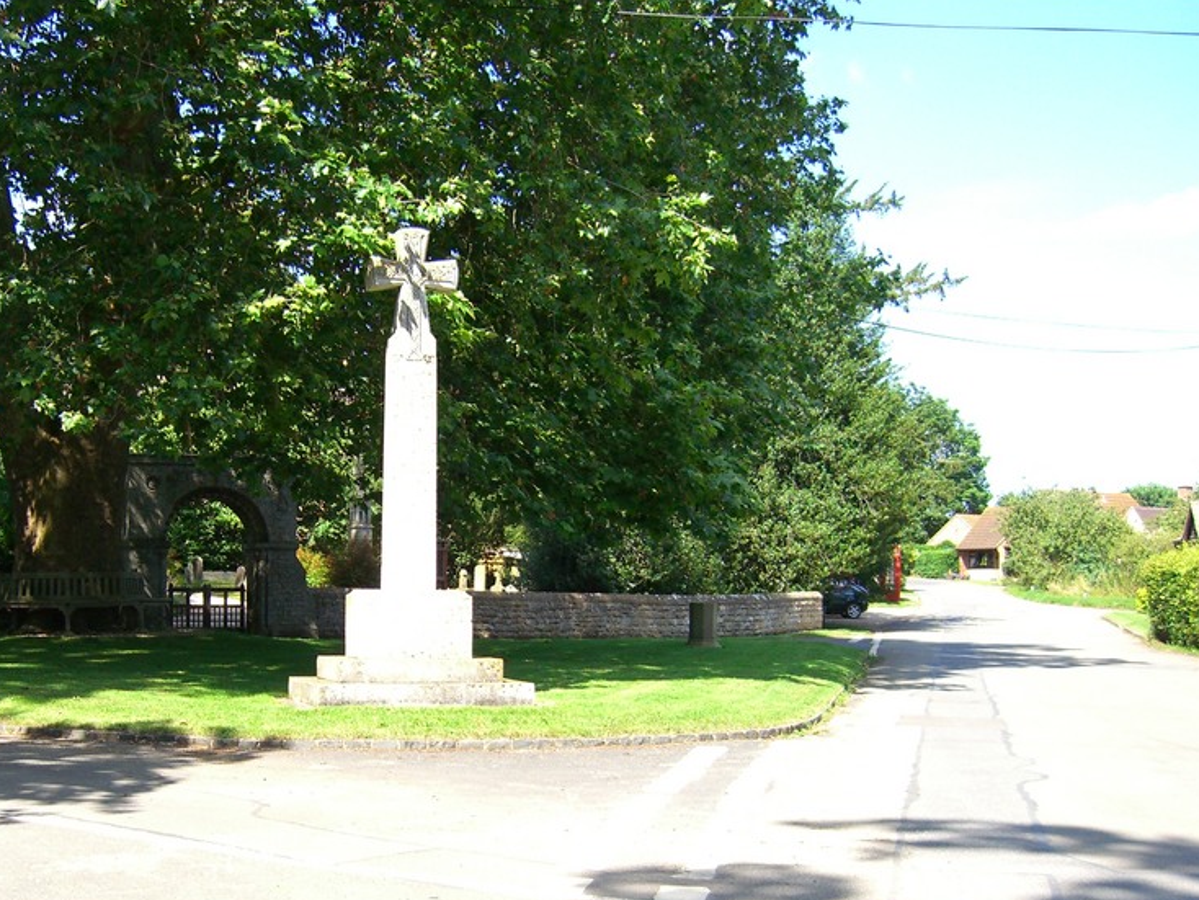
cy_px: 611
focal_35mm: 53
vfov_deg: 27.3
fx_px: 1836
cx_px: 399
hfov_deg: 35.8
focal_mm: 7.9
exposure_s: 1/640
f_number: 2.8
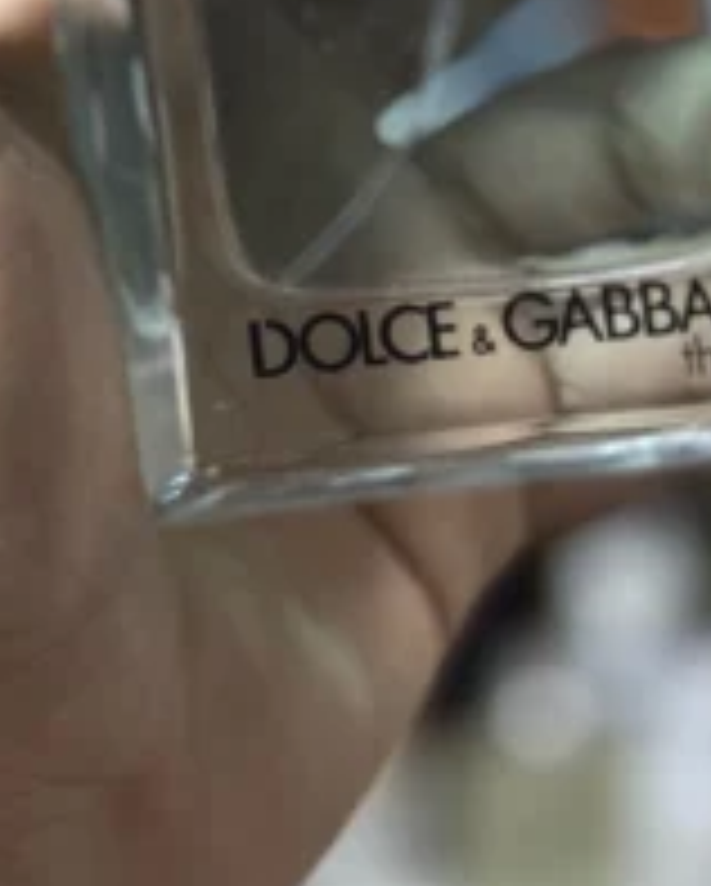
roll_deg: +0.9
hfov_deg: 11.4
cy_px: -79
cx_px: 423
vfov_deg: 13.9
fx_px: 3572
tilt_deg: -21.0
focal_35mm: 136
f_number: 1.78
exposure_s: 1/50
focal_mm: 6.76
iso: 200
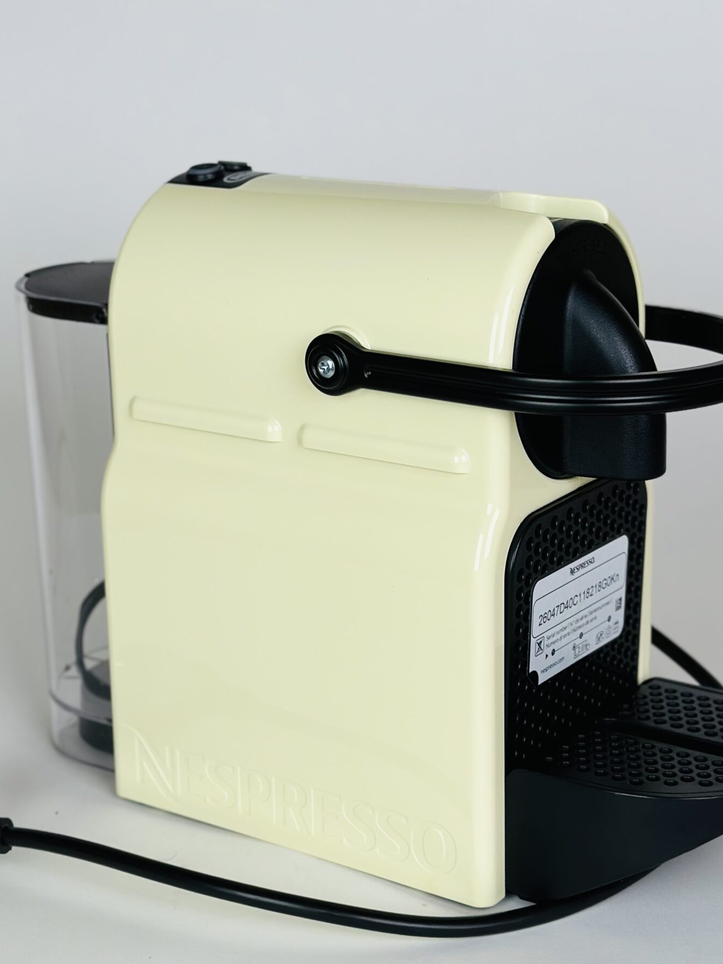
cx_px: 353
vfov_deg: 28.2
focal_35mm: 69
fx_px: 1921
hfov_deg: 21.3
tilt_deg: -15.3
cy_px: 445
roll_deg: +1.0
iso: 80
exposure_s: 1/1357
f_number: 1.78
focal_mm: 6.86
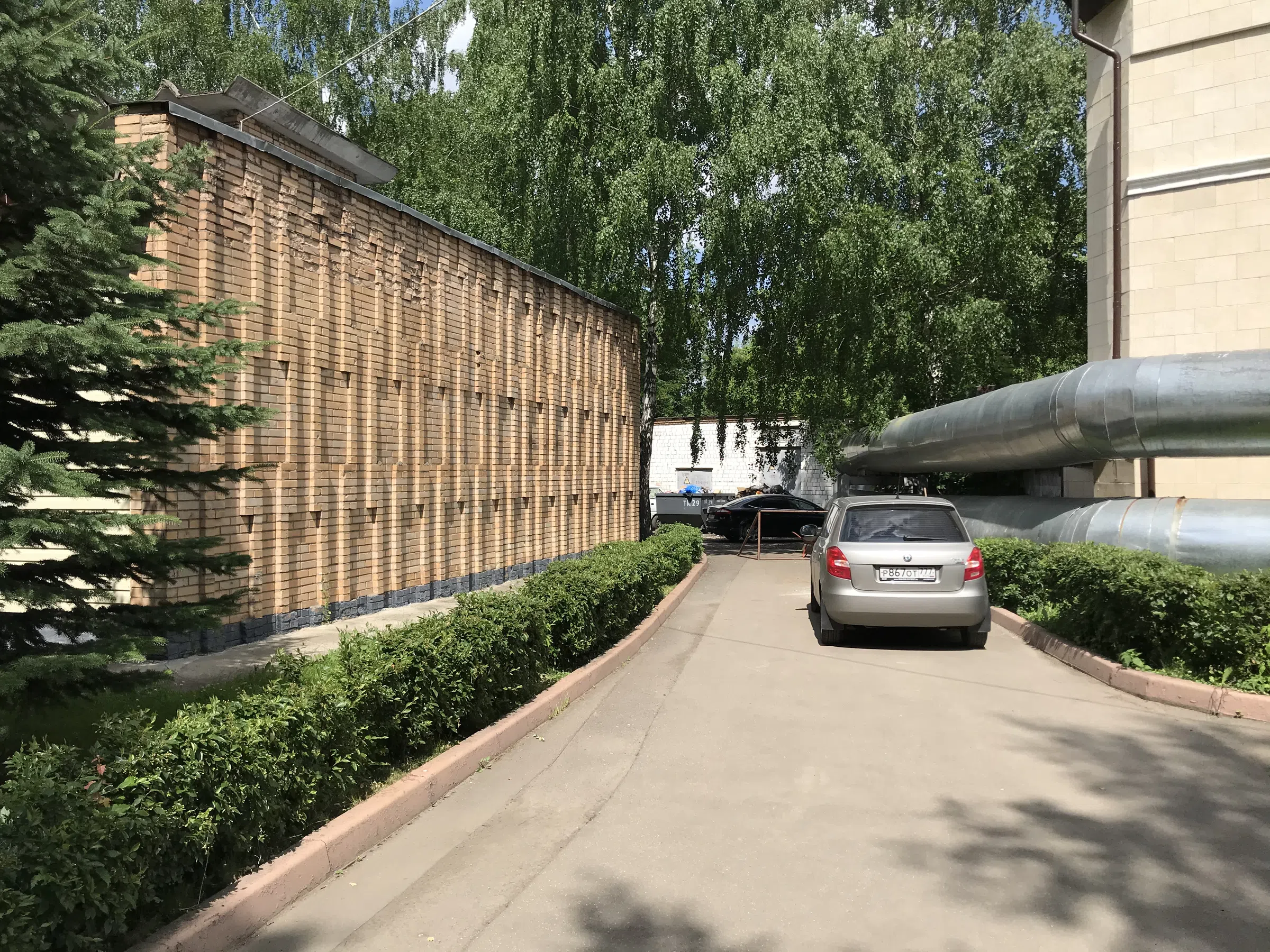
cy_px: 476
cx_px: 635
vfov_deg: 49.7
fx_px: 1027
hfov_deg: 63.4
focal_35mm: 28
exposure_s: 1/2083
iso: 20
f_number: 1.8
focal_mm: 3.99
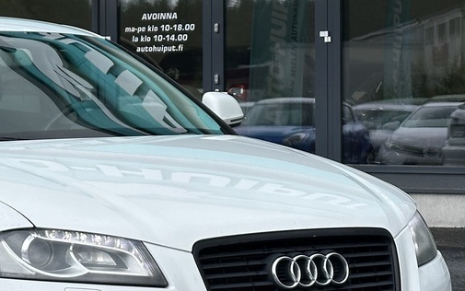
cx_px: 40
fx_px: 1838
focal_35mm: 145
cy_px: 102
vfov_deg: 9.0
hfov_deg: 14.3
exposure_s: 1/2597
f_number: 1.78
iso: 64
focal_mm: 6.86
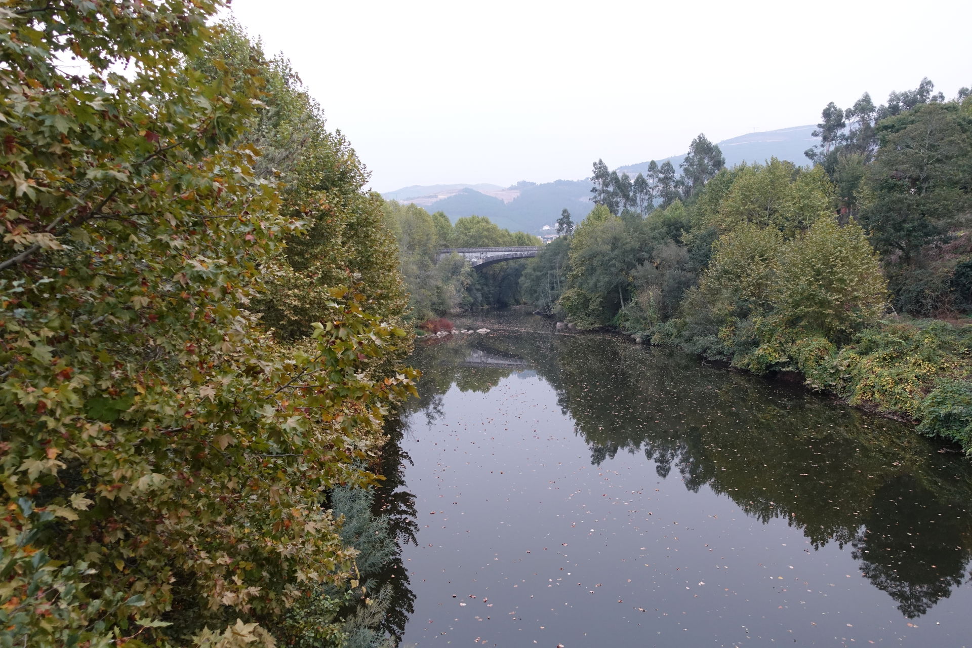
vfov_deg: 53.1
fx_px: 648
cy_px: 324
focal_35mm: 24
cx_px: 486
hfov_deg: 73.7
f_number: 2.8
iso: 640
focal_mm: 8.8
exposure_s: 1/250
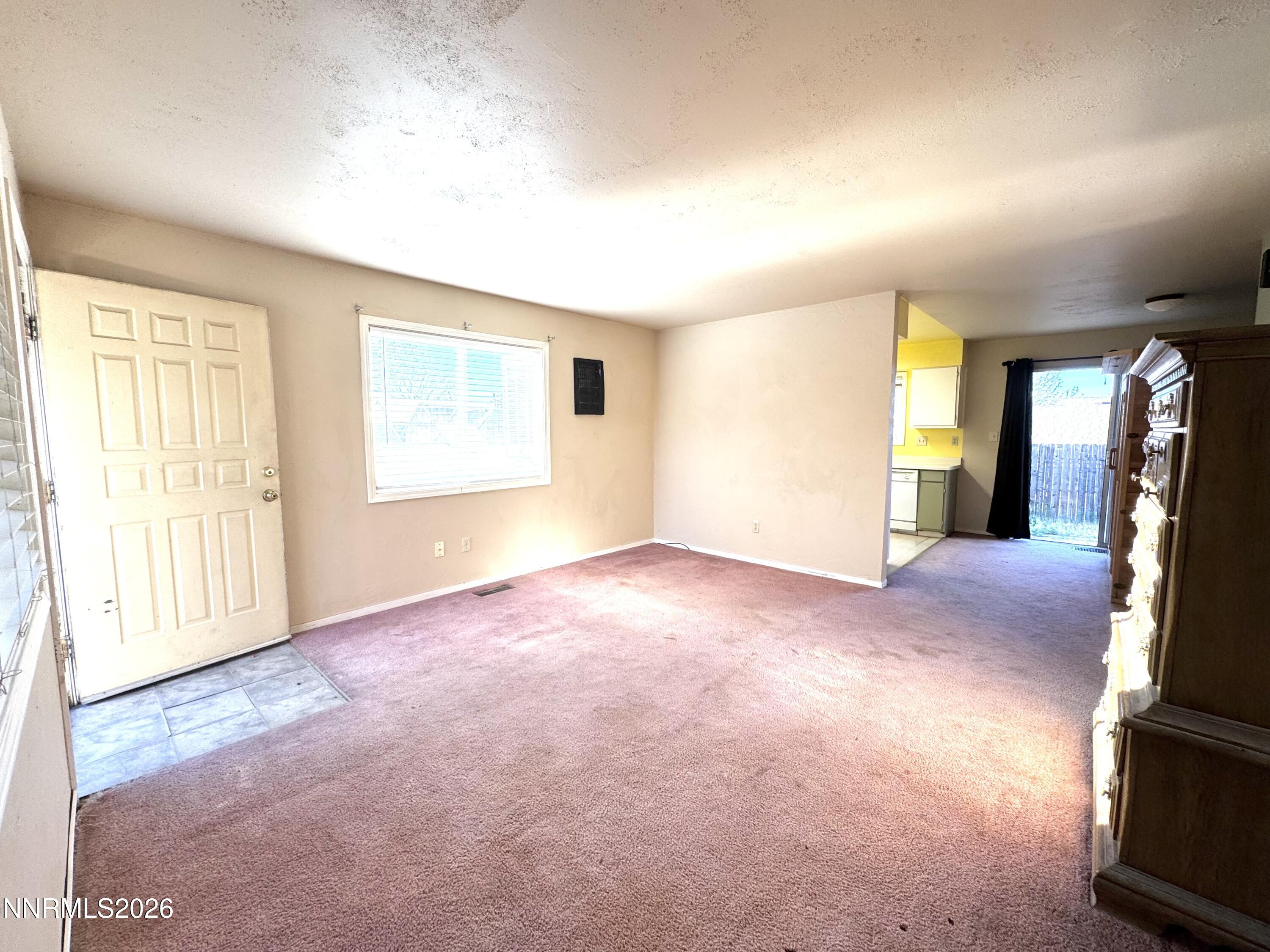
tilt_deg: -5.5
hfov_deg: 102.1
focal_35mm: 14
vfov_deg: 85.7
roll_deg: -0.3
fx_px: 514
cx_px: 635
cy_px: 476
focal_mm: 2.22
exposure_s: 1/120
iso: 50
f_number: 2.2
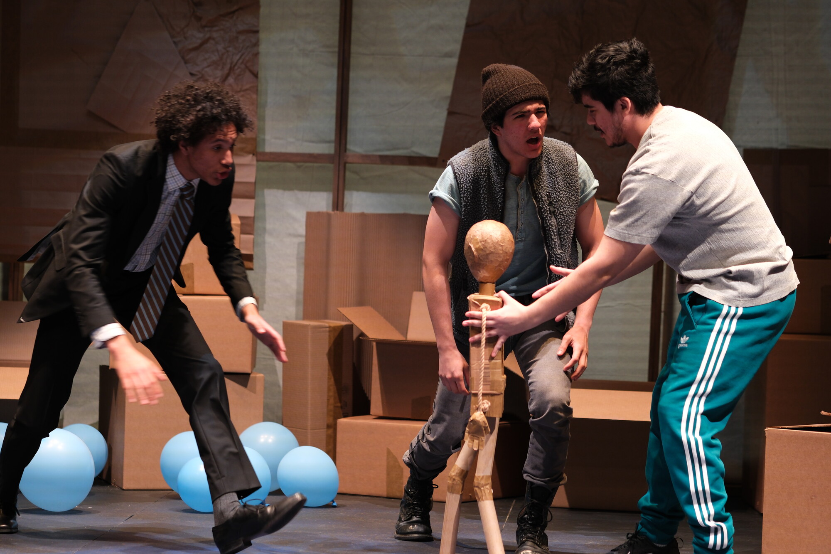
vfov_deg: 10.2
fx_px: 3116
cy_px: 277
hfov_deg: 15.2
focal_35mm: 135
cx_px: 416
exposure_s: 1/160
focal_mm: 90
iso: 640
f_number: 2.2
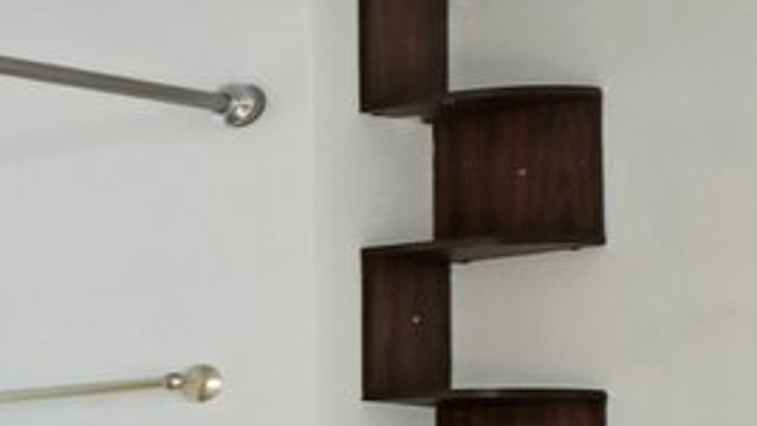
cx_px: -1689
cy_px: 619
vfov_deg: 10.5
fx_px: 2249
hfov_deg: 10.5
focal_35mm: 112
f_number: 8
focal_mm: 14
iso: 280
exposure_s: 1/13
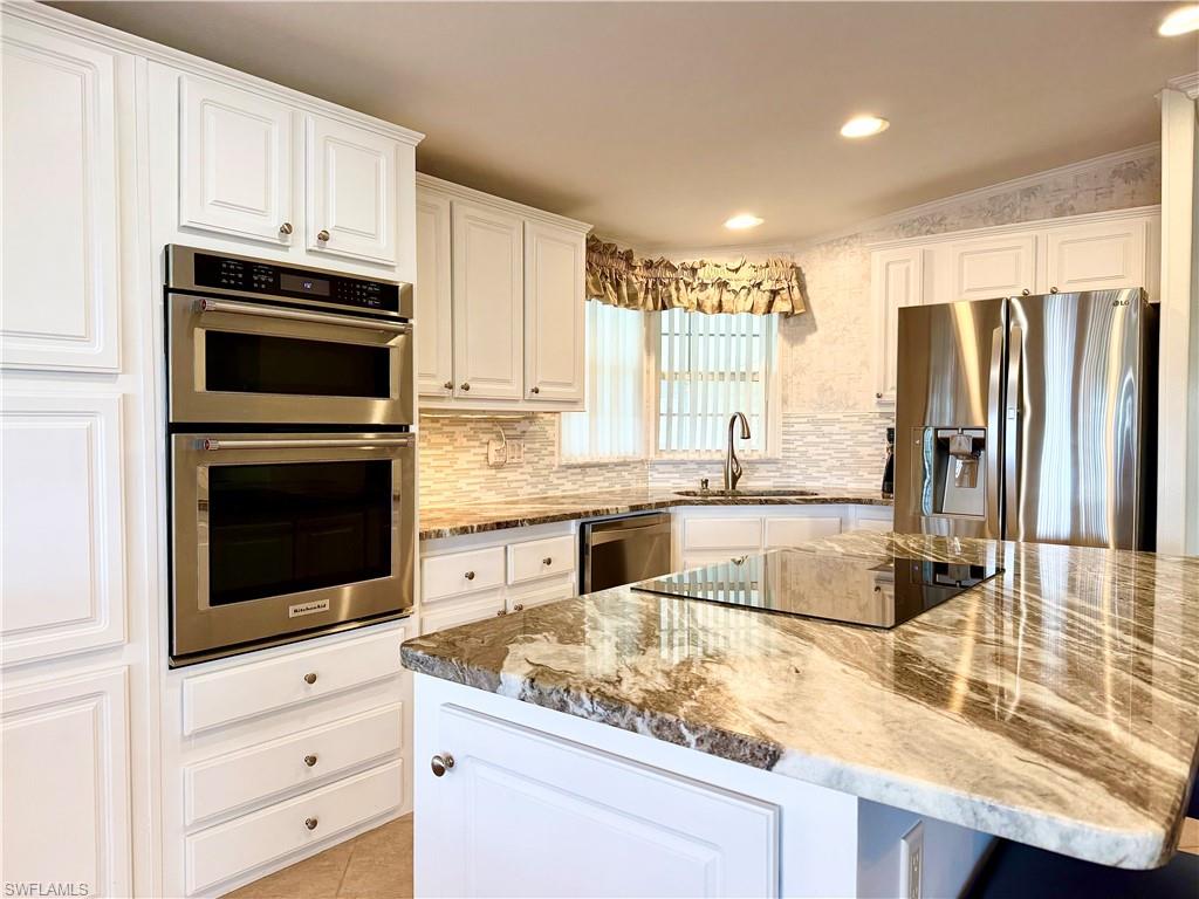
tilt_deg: -1.6
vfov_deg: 56.8
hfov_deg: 71.6
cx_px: 600
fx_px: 831
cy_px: 450
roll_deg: -0.3
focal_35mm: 24
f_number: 1.78
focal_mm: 6.76
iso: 200
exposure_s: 1/120
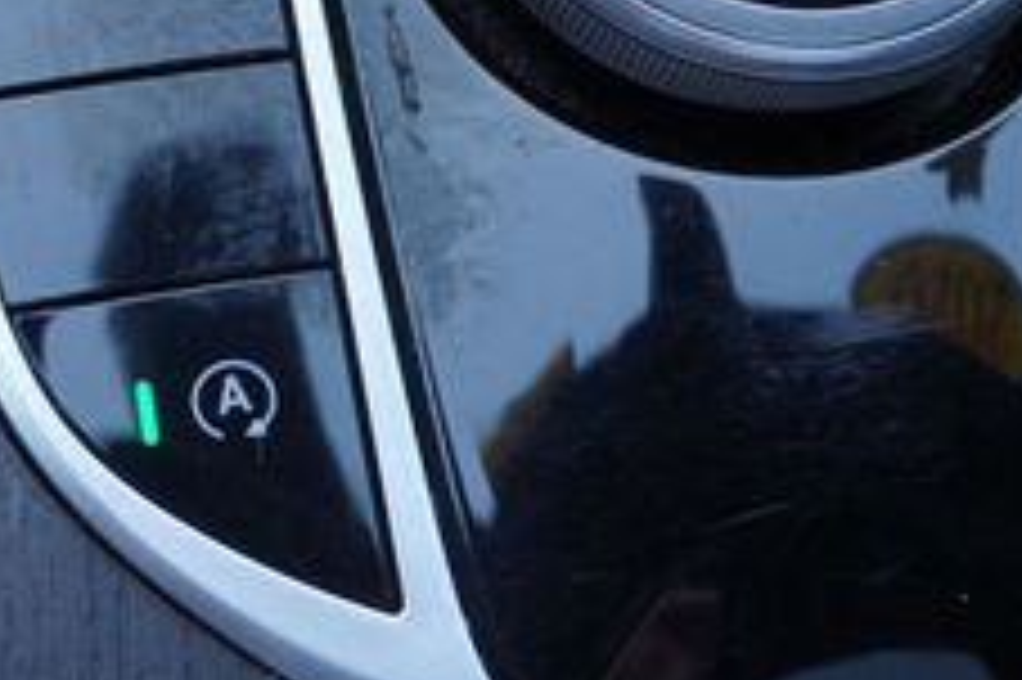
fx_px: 3120
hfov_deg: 18.6
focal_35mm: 110
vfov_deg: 12.3
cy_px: -36
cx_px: 608
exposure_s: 1/60
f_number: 4.5
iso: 160
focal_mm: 26
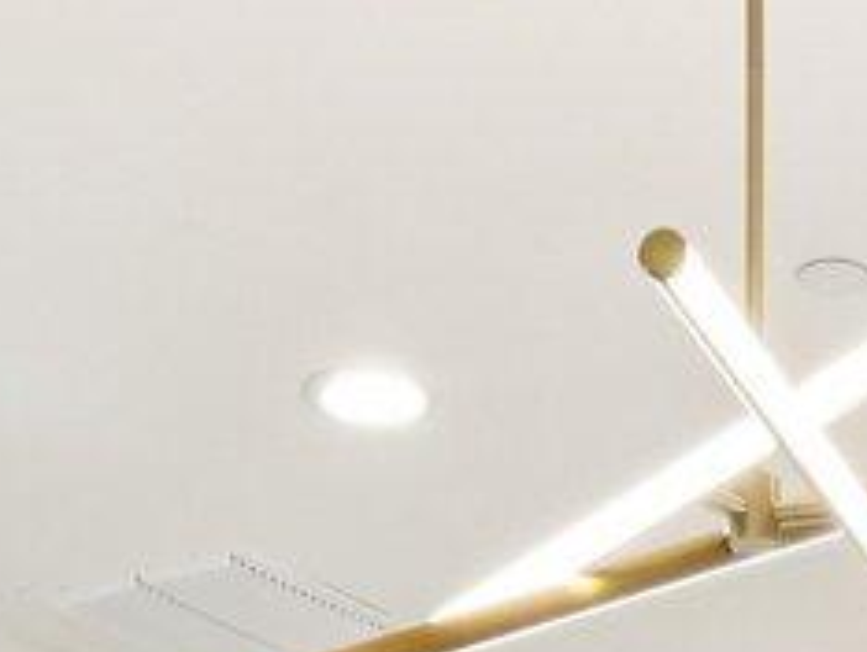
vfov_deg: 9.8
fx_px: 3159
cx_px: 889
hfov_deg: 15.3
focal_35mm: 126
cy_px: 1747
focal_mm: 15
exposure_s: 1/60
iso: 640
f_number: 8
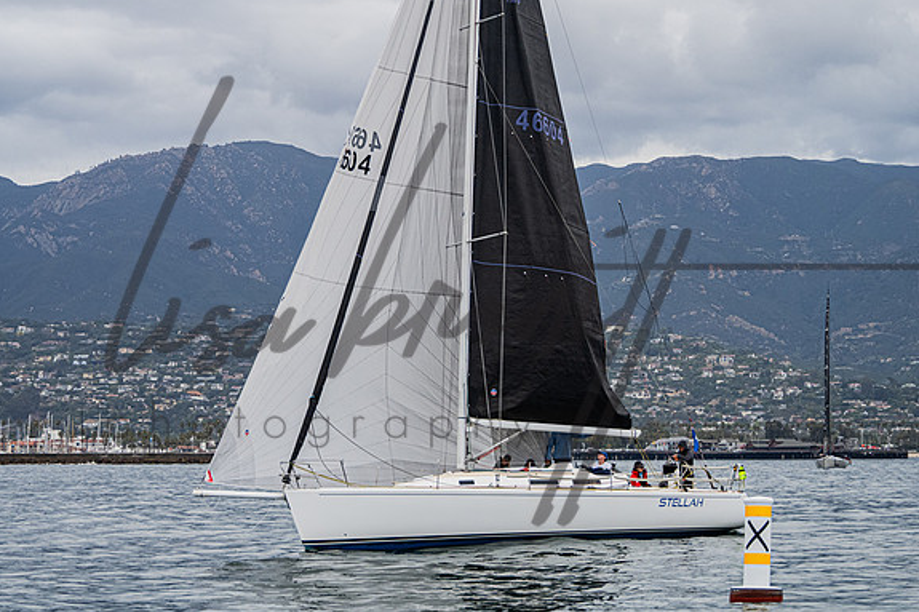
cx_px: 468
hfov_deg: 18.8
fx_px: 2782
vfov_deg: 12.5
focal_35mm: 109
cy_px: 191
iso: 800
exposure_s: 1/3200
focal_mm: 79
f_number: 6
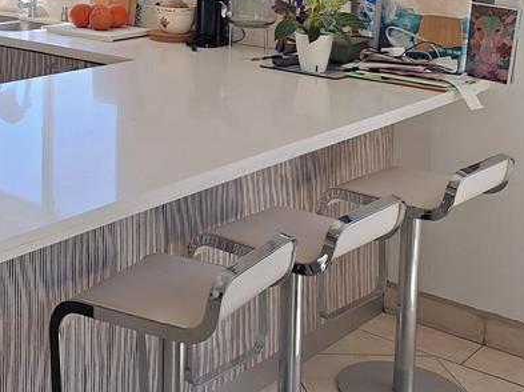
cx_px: -3
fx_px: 907
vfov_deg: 23.0
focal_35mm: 60
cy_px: -33
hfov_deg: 30.0
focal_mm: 5.54
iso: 40
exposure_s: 1/365
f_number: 1.8
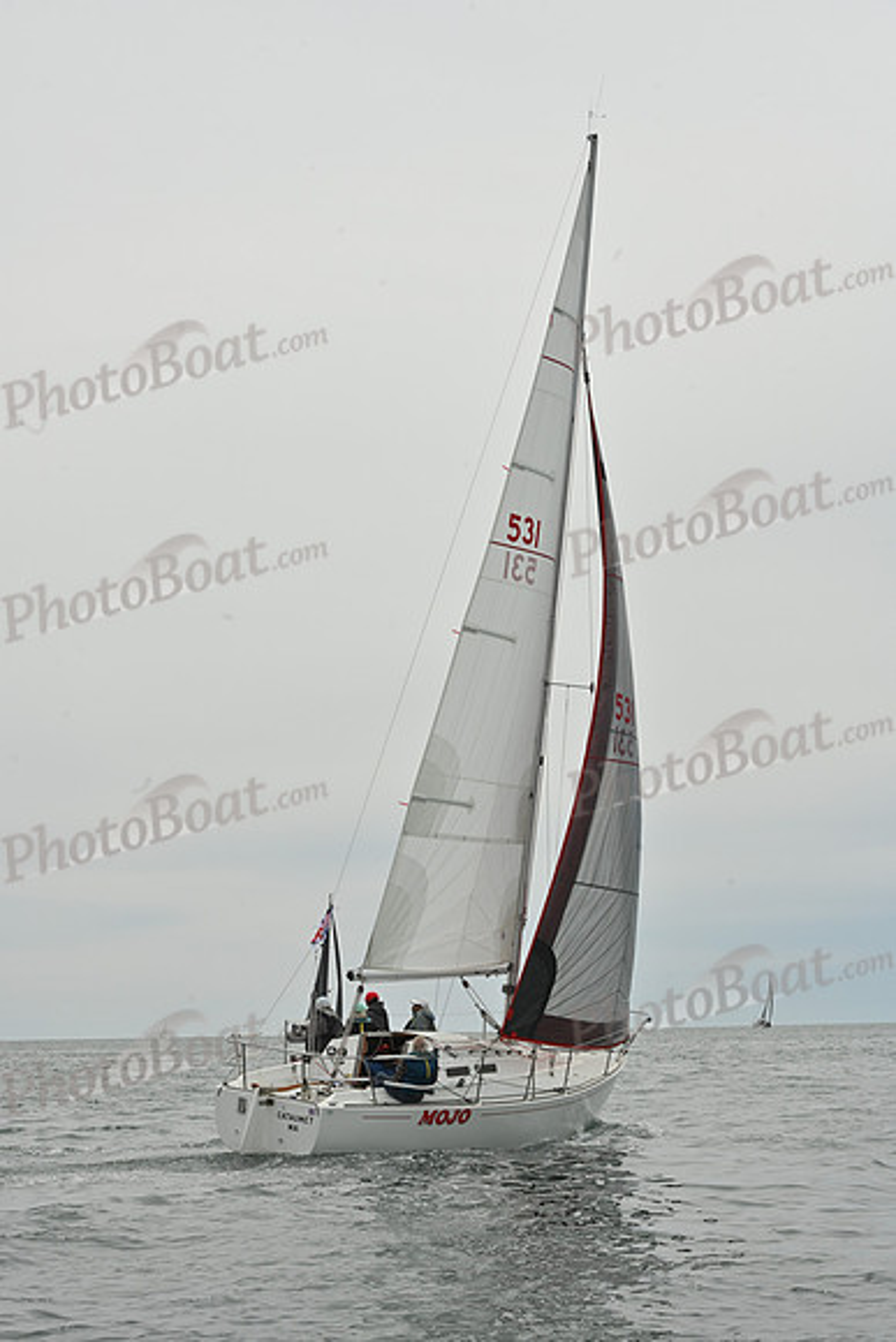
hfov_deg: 19.5
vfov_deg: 28.8
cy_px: 671
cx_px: 448
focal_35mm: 70
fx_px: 2612
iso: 320
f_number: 14
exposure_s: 1/800
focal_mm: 70
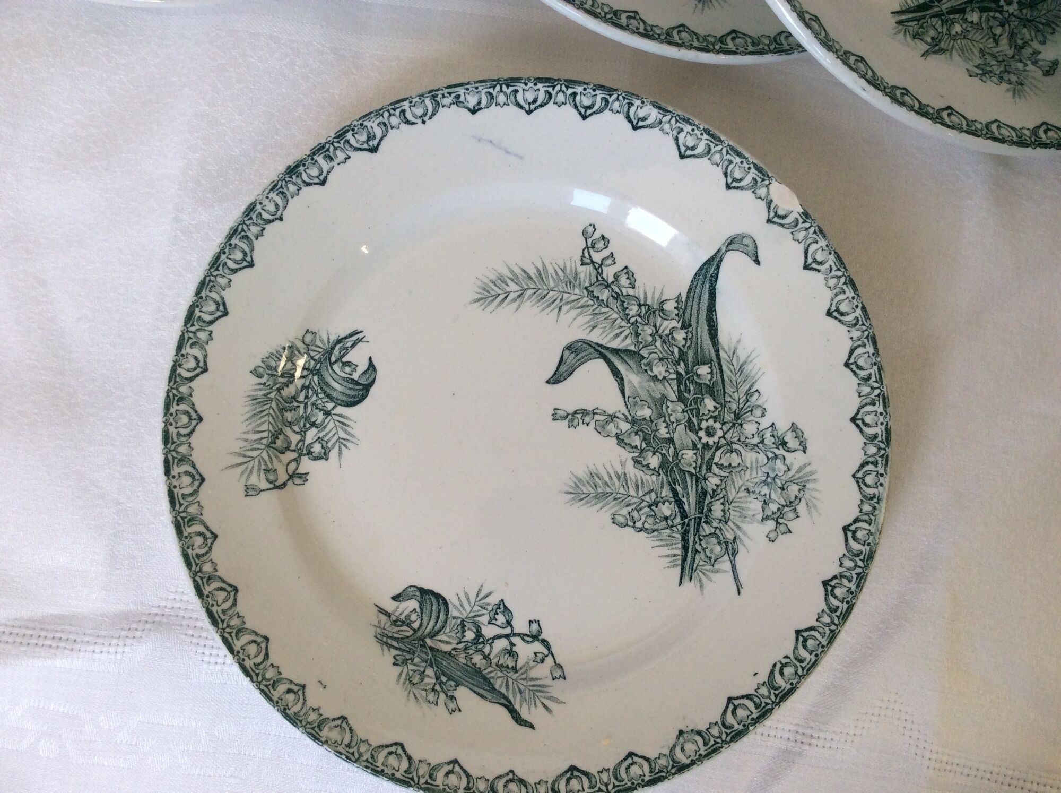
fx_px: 979
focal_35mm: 32
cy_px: 396
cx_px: 530
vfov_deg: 44.1
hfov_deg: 56.9
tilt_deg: -84.3
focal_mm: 3.3
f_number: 2.4
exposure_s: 1/100
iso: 50
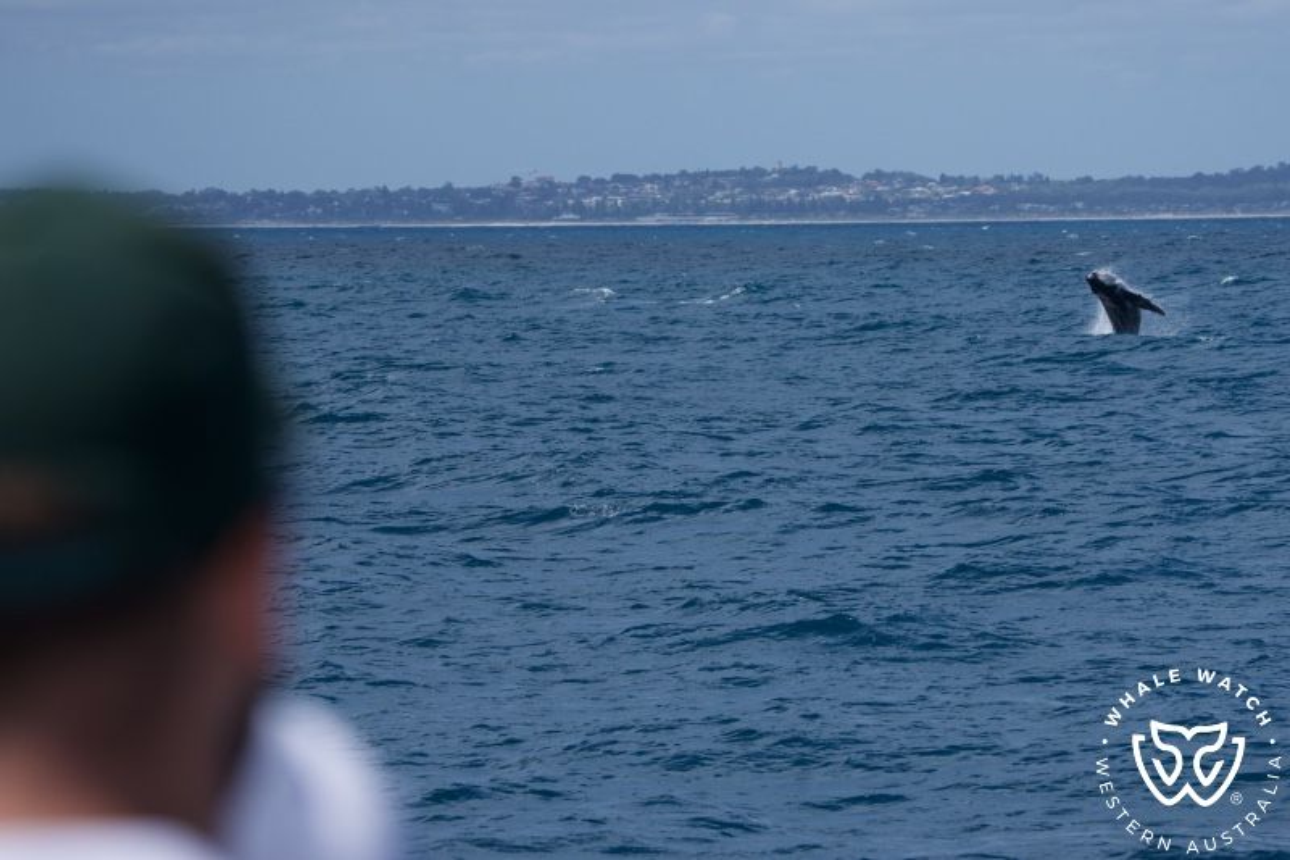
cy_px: 430
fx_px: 7165
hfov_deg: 10.3
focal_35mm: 200
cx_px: 645
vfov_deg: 6.9
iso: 640
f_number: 8
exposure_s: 1/3200
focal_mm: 200
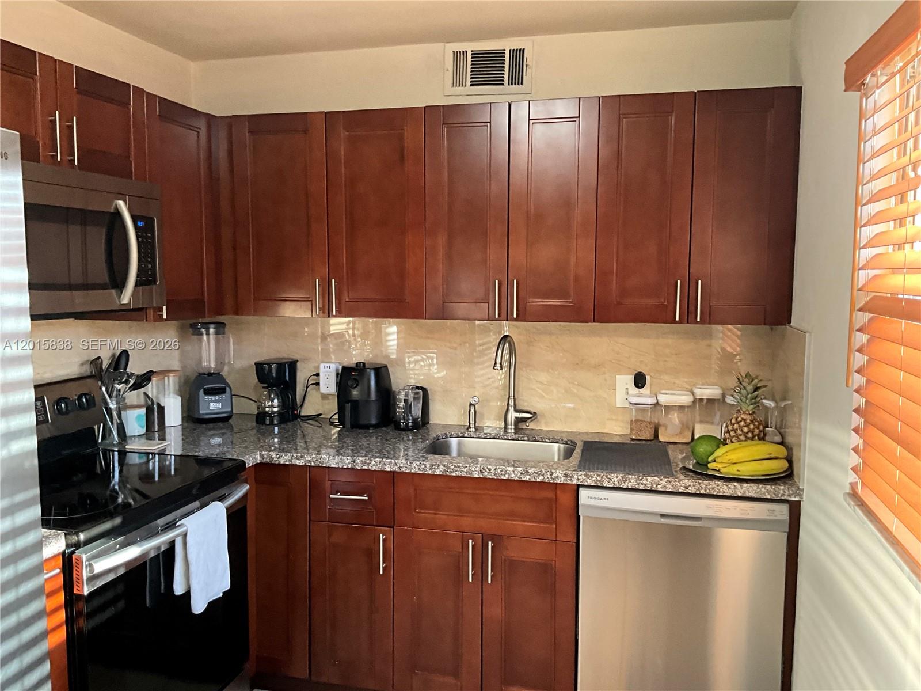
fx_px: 772
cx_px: 460
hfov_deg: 61.7
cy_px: 346
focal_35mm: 29
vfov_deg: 48.2
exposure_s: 1/60
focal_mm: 3
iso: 250
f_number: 1.8
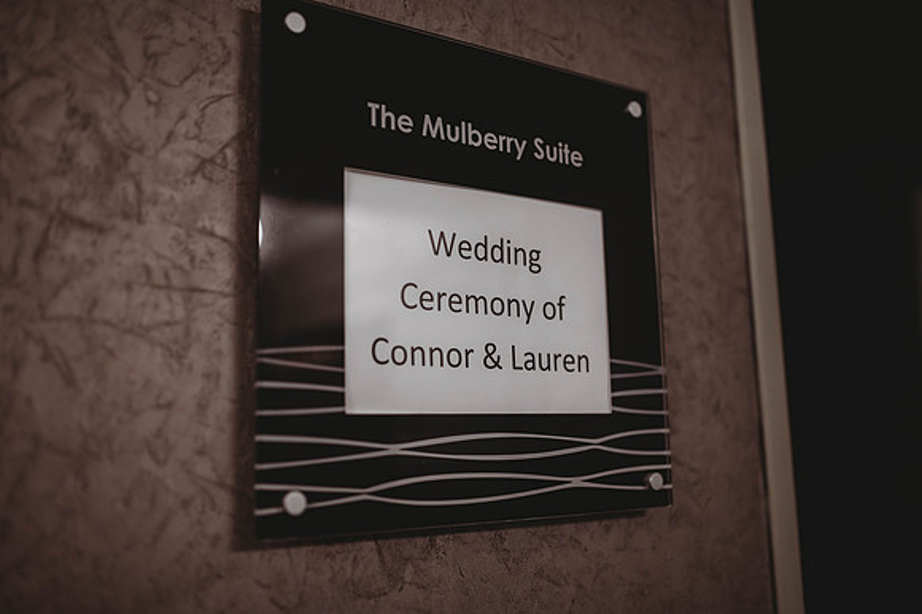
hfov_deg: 54.5
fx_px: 896
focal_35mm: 35
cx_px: 461
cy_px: 307
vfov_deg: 37.8
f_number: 1.8
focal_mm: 35
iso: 800
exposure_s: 1/125
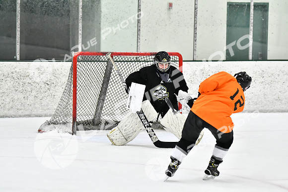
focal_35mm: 195
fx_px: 1560
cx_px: 144
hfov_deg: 10.5
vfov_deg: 7.0
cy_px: 96
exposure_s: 1/1250
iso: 5000
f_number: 2.8
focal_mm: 130
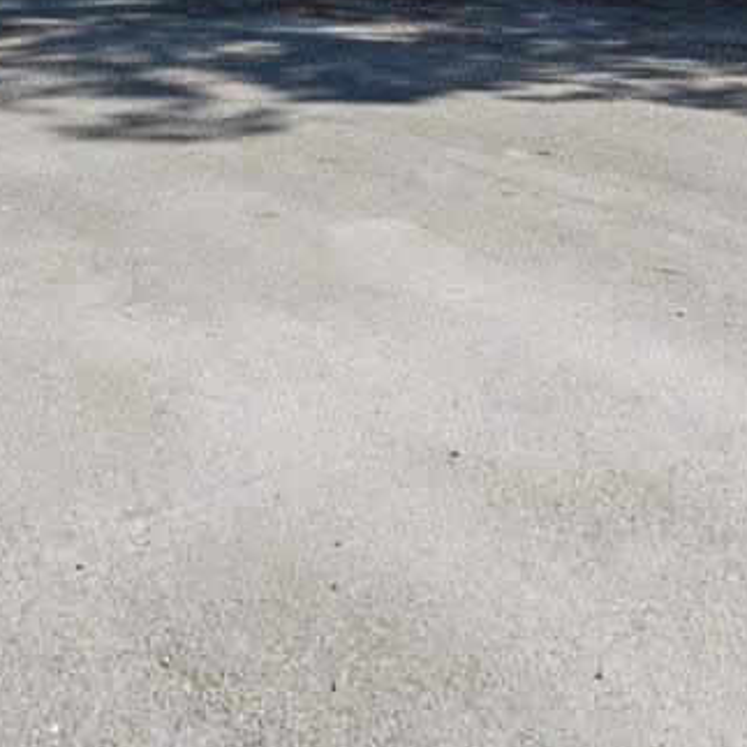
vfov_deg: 21.5
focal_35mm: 70
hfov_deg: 24.4
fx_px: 1718
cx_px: 262
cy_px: -295
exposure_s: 1/250
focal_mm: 10.5
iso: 250
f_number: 9
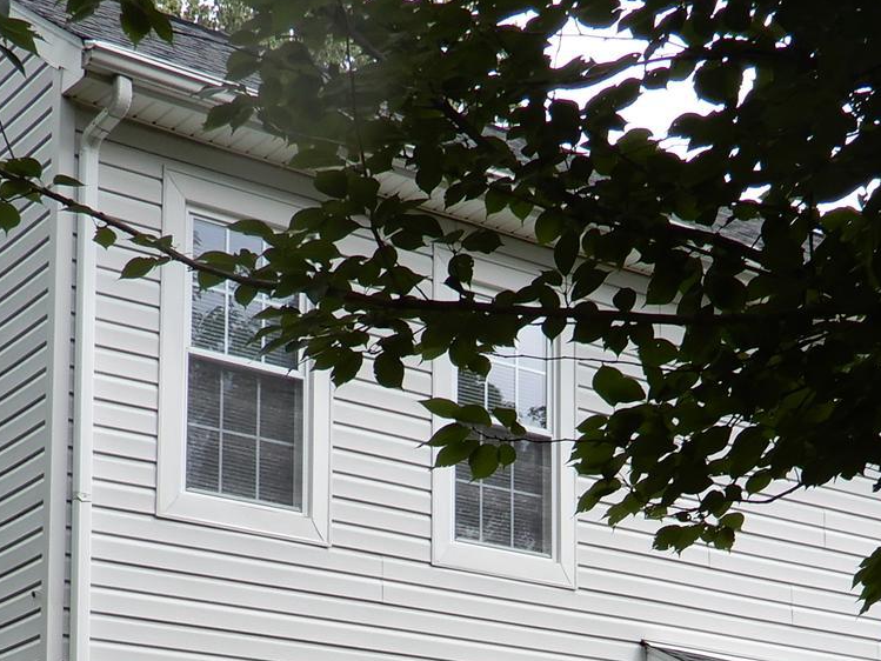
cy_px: 860
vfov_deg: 16.9
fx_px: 2087
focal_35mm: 82
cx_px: 572
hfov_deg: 23.7
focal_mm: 5.4
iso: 80
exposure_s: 1/250
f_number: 3.5
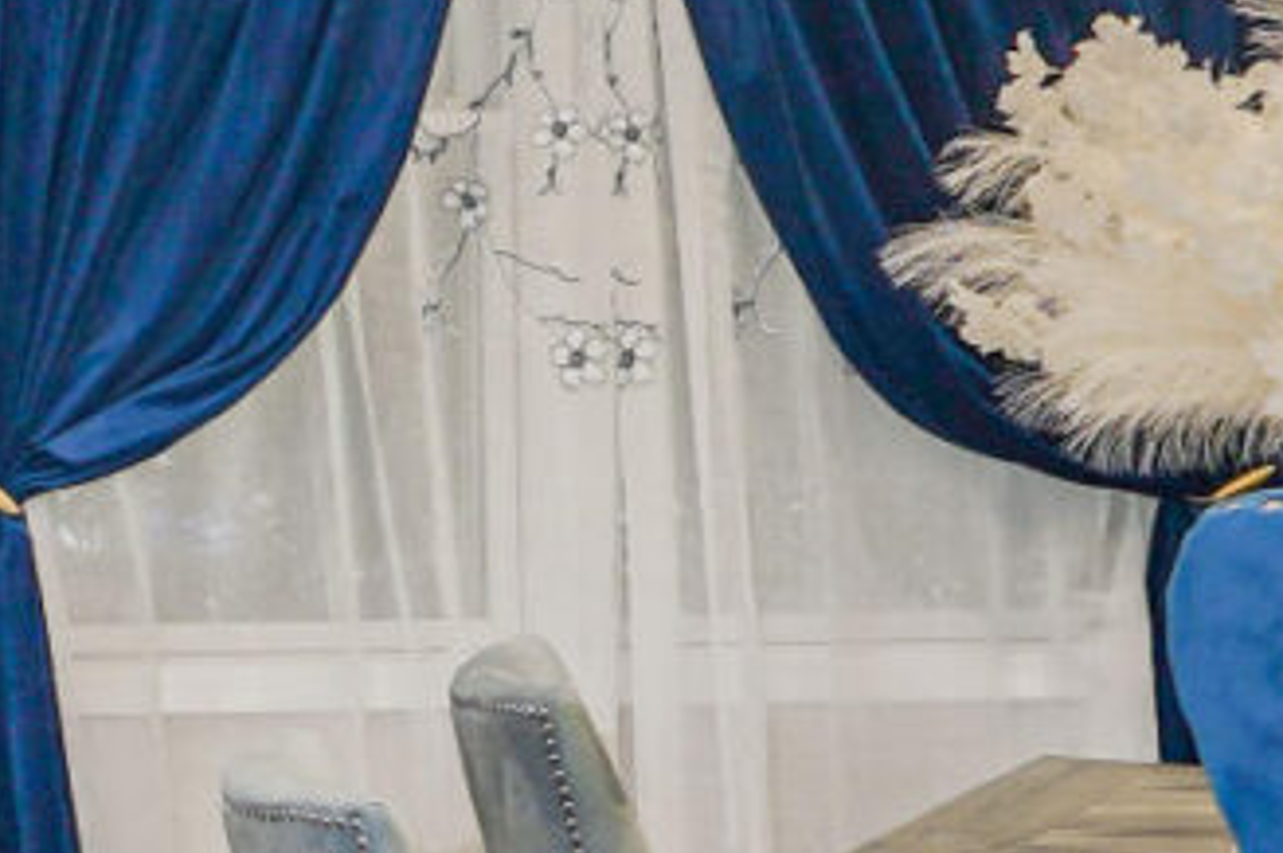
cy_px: 155
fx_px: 4450
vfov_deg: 10.9
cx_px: -2050
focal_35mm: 125
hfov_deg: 12.1
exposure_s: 1/30
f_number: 4
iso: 64
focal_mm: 16
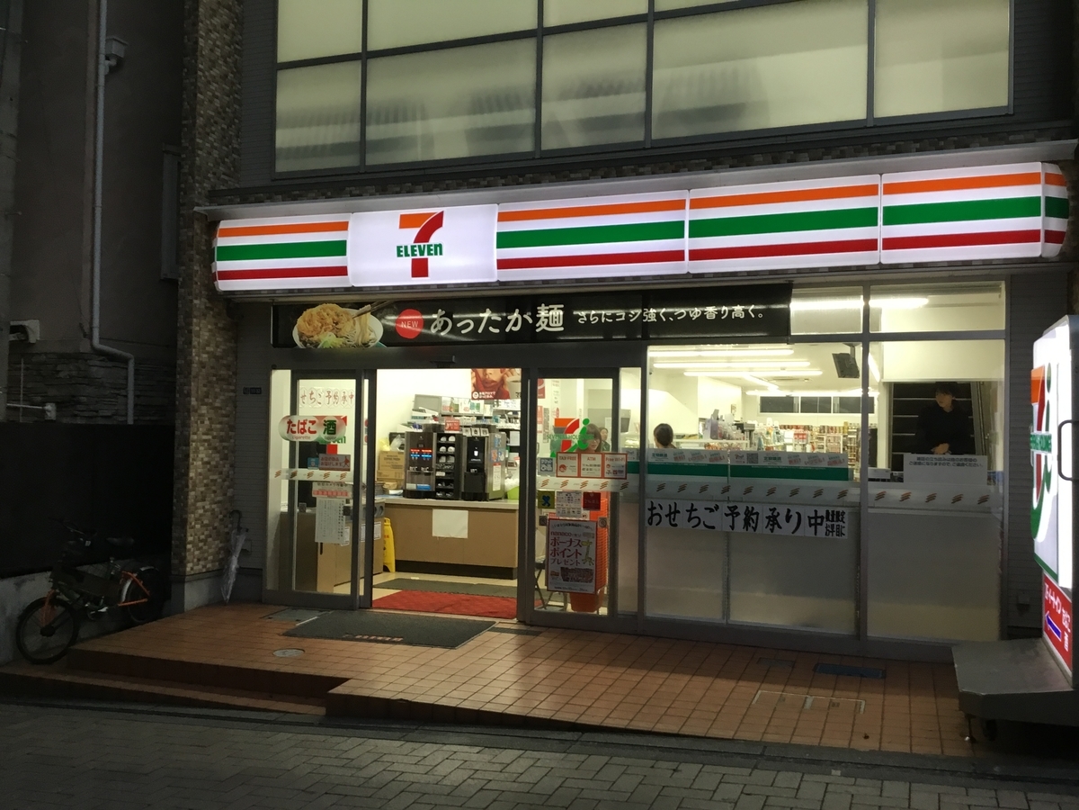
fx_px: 966
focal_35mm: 31
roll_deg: -0.8
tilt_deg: +0.8
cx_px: 540
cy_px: 405
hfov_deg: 58.4
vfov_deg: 45.4
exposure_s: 1/30
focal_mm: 3.3
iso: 64
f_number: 2.4
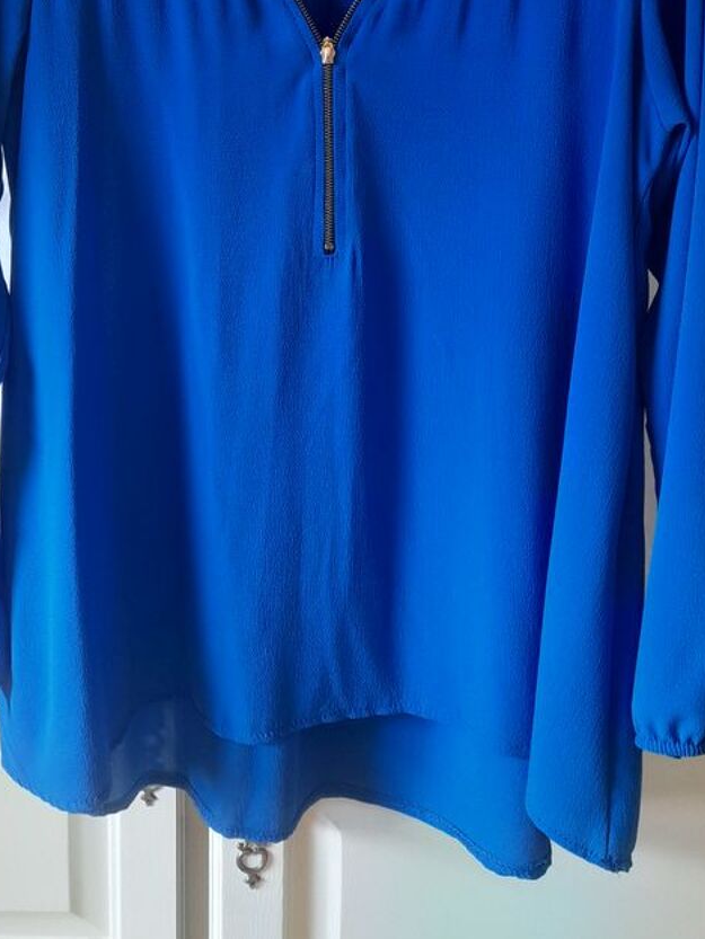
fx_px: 1086
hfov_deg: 35.8
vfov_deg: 44.8
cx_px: 280
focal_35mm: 40
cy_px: 208
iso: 125
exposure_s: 1/50
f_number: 2
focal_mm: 4.6
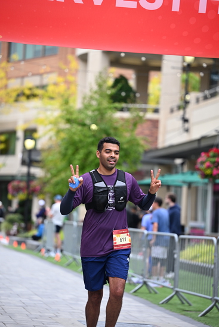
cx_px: 110
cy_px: 164
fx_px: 1185
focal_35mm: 130
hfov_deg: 10.6
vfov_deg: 15.8
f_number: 2.8
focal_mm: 130
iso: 640
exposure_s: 1/2000
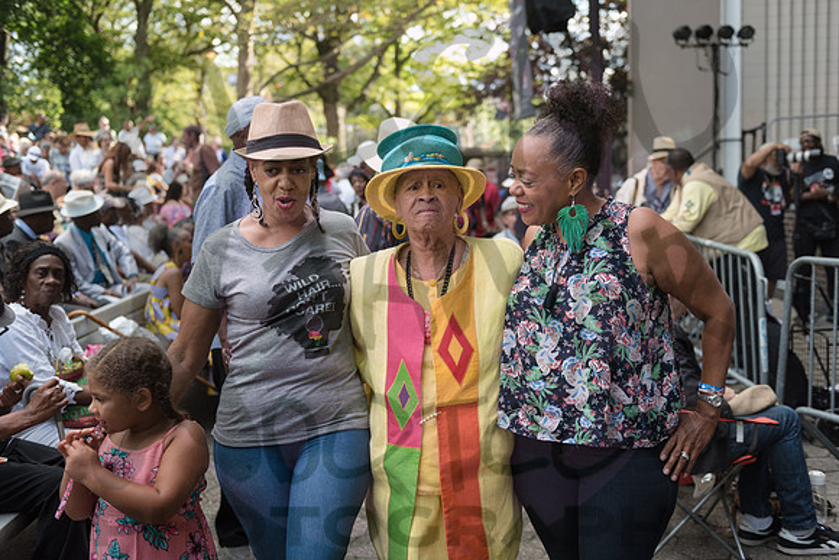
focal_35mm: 38
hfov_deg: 50.7
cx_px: 420
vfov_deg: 35.1
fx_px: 886
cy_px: 280
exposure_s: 1/500
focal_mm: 38
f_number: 2.8
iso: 250
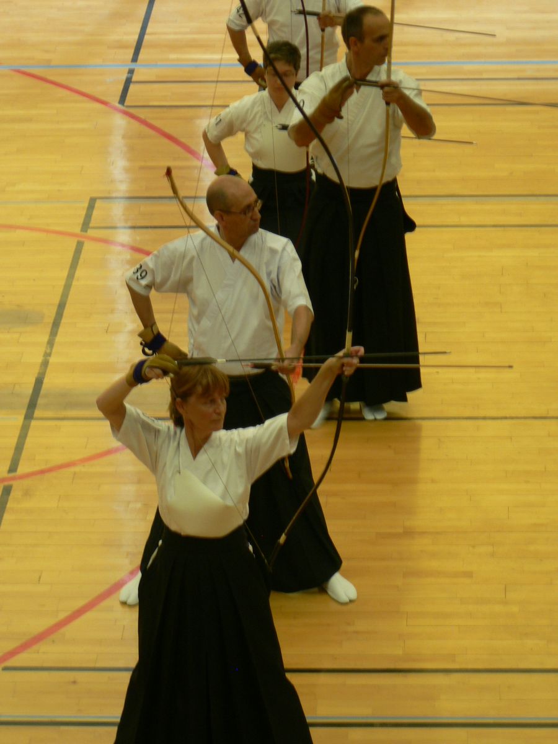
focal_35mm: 178
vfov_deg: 11.1
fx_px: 3826
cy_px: 372
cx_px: 279
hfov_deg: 8.3
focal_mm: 29.7
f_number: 3.3
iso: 100
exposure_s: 1/30
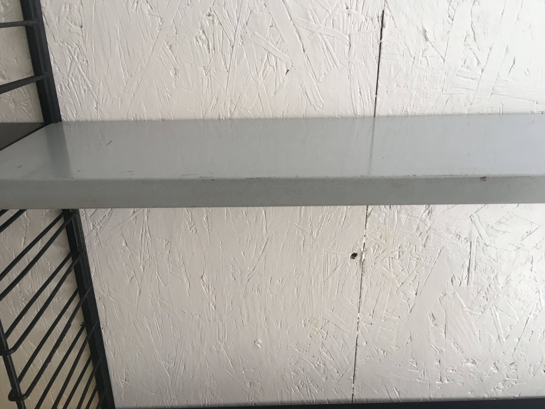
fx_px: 457
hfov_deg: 61.7
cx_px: 272
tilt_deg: -25.2
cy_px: 204
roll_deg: -0.4
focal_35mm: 29
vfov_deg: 48.2
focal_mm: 4.15
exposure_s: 1/33
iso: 32
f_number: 2.2
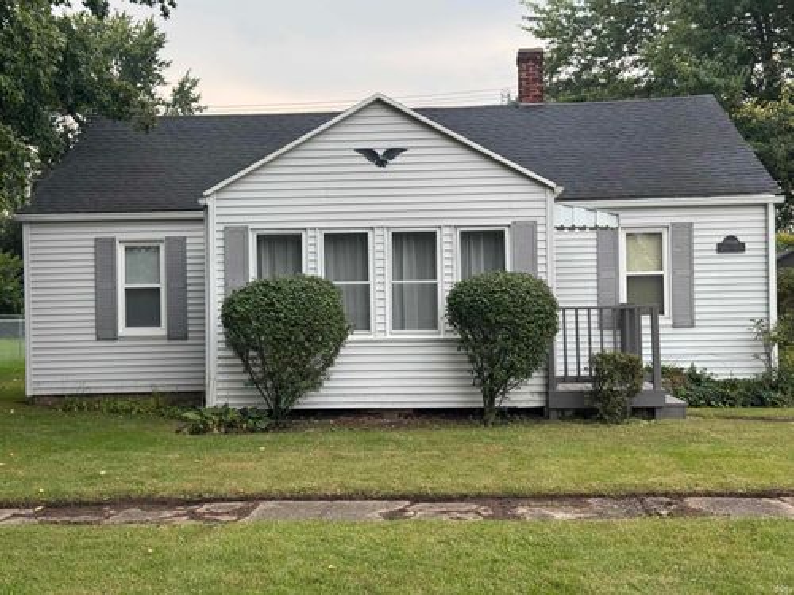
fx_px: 1101
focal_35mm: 48
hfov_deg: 39.7
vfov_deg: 30.3
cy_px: 298
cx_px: 397
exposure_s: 1/693
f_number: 1.78
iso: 64
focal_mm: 6.76
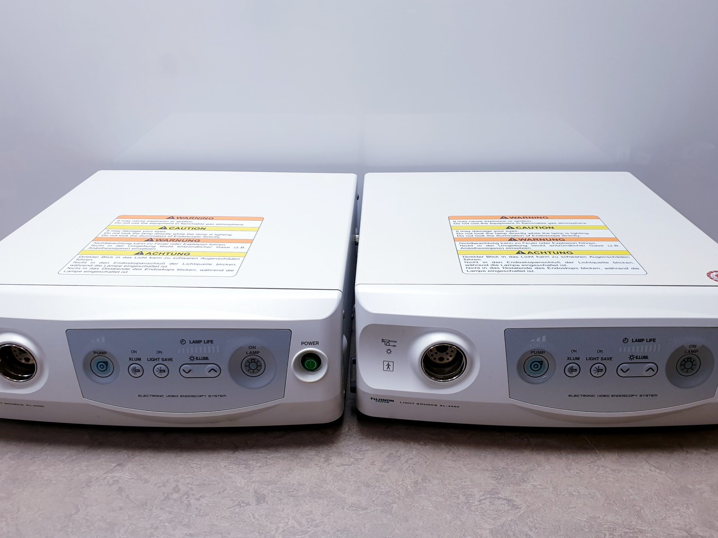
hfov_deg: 58.4
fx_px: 643
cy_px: 290
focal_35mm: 31
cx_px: 356
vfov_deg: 45.4
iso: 80
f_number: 2.4
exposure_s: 1/100
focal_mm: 4.3
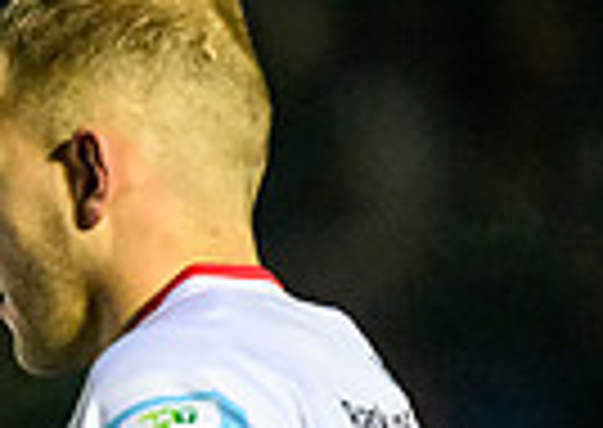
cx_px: -938
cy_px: 437
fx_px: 34866
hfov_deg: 1.0
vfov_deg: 0.7
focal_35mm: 2041
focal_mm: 400
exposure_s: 1/2000
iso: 8000
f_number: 3.2
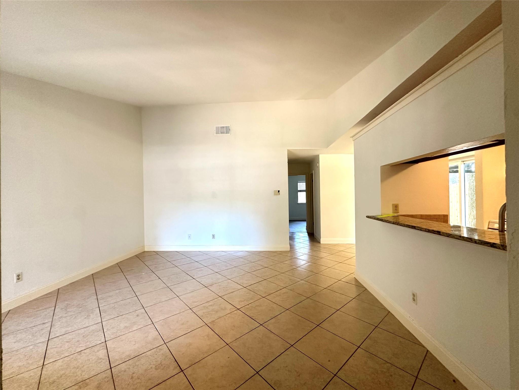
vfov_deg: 85.7
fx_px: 210
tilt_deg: +1.1
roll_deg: +0.9
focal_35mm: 14
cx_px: 260
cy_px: 195
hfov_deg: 102.1
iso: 320
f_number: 2.2
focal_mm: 2.22
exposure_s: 1/60
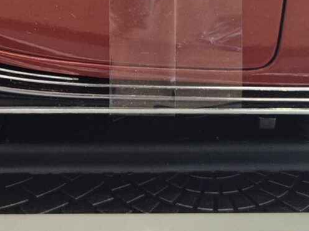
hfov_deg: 16.5
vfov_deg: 12.1
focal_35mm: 119
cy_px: -59
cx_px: 79
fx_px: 1062
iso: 320
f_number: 1.8
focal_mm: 5.4
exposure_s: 1/100
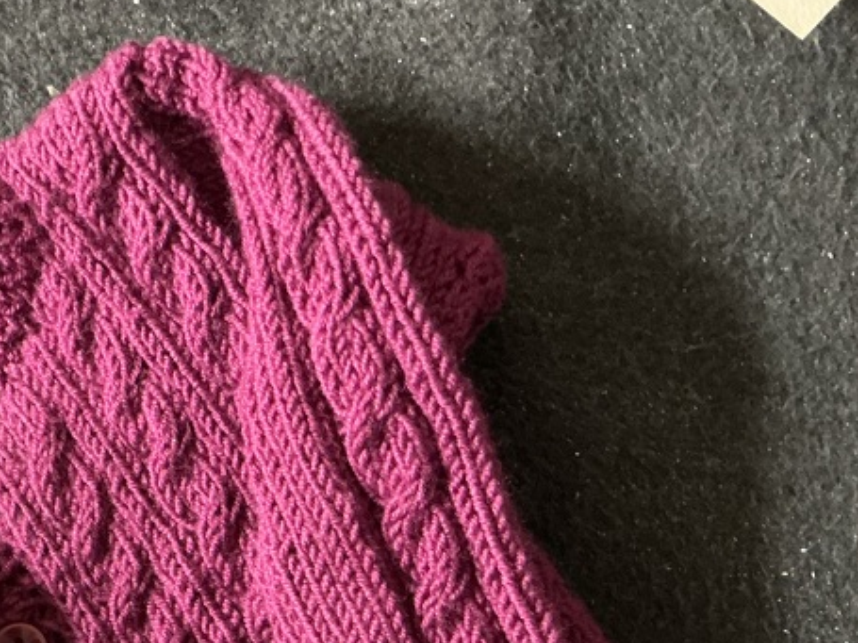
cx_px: -61
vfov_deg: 20.4
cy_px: 745
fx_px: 1685
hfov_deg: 26.5
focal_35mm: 68
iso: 400
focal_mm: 3
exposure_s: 1/30
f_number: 1.8
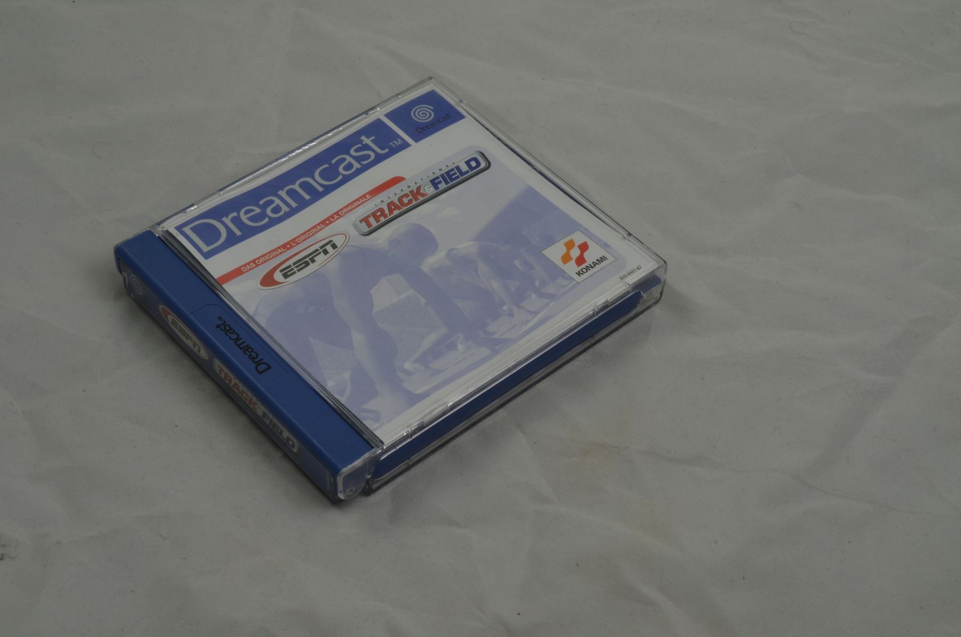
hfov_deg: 33.5
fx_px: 1599
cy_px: 318
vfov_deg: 22.5
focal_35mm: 60
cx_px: 480
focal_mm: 40
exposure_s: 1/4
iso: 100
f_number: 20
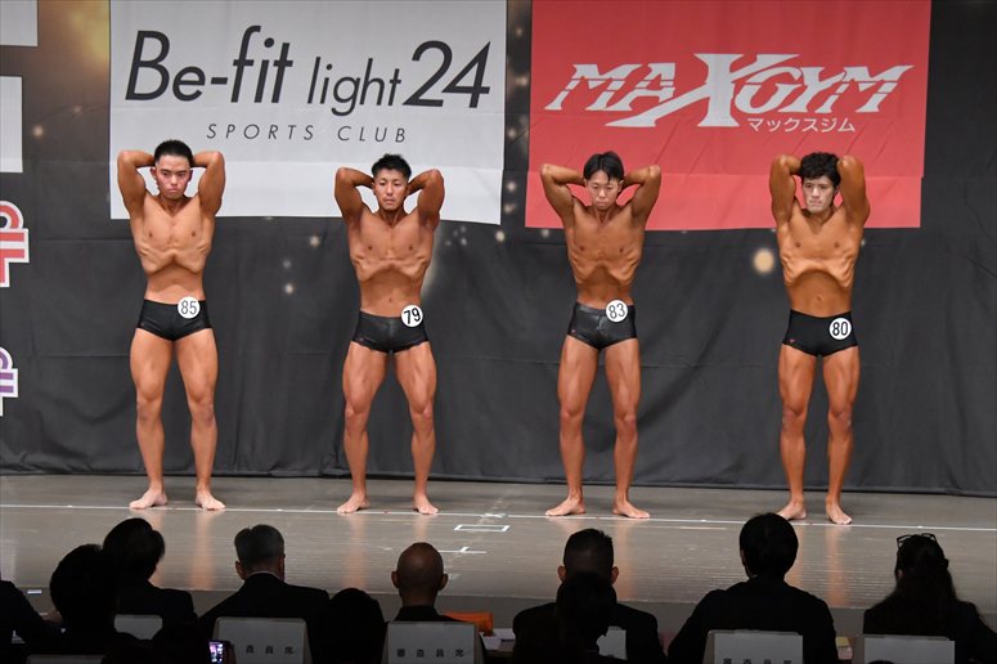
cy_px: 332
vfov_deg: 9.9
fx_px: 3820
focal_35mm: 138
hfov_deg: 14.9
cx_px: 498
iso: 5000
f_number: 5.6
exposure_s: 1/400
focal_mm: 92
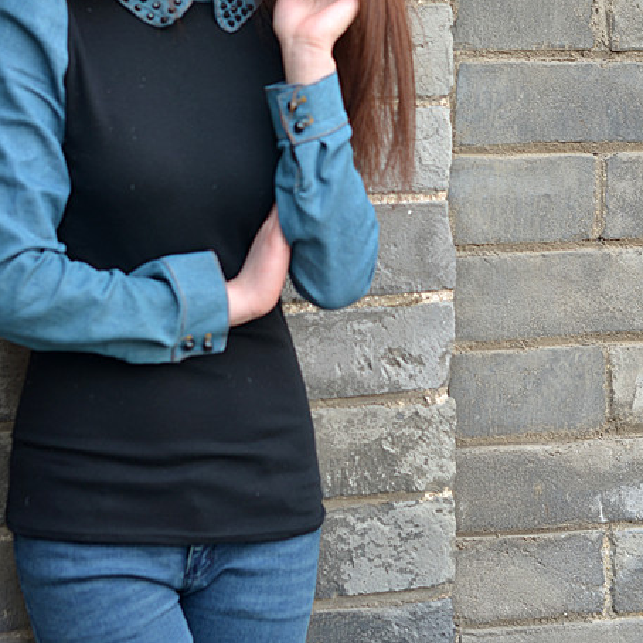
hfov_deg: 15.6
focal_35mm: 112
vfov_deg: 15.5
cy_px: 218
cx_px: 317
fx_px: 2354
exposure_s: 1/125
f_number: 2.5
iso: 100
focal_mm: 50
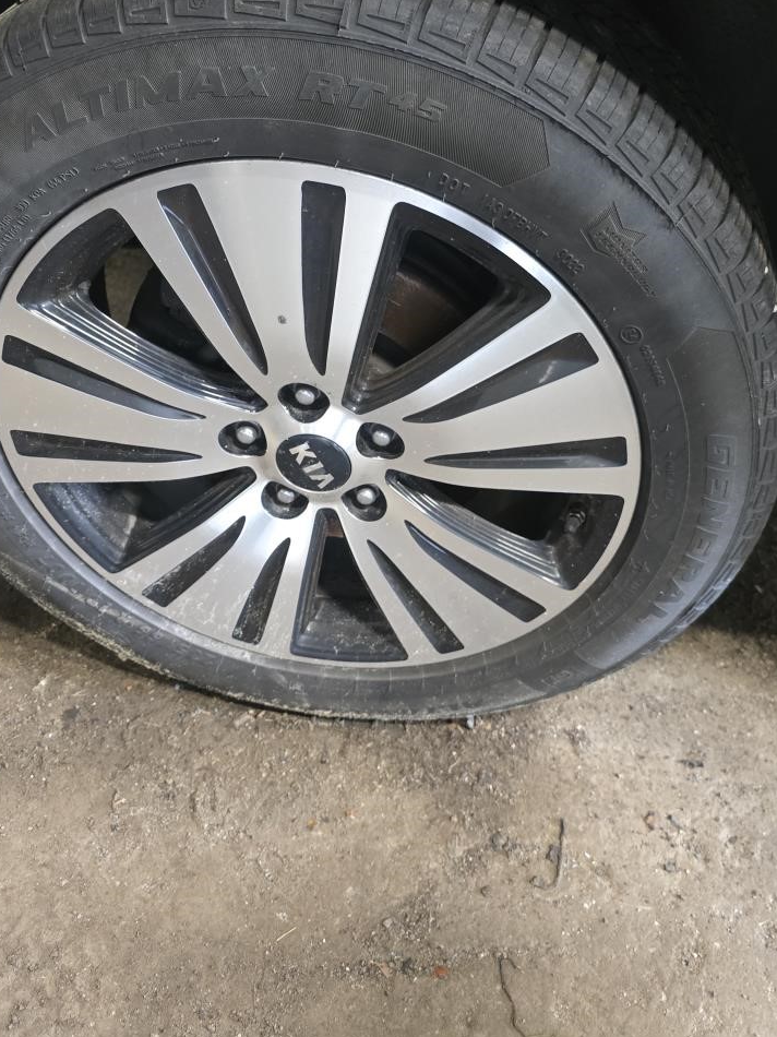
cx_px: 386
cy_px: 520
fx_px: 928
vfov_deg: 58.4
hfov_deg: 45.4
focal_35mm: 31
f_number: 1.7
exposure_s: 1/60
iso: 800
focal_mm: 6.3
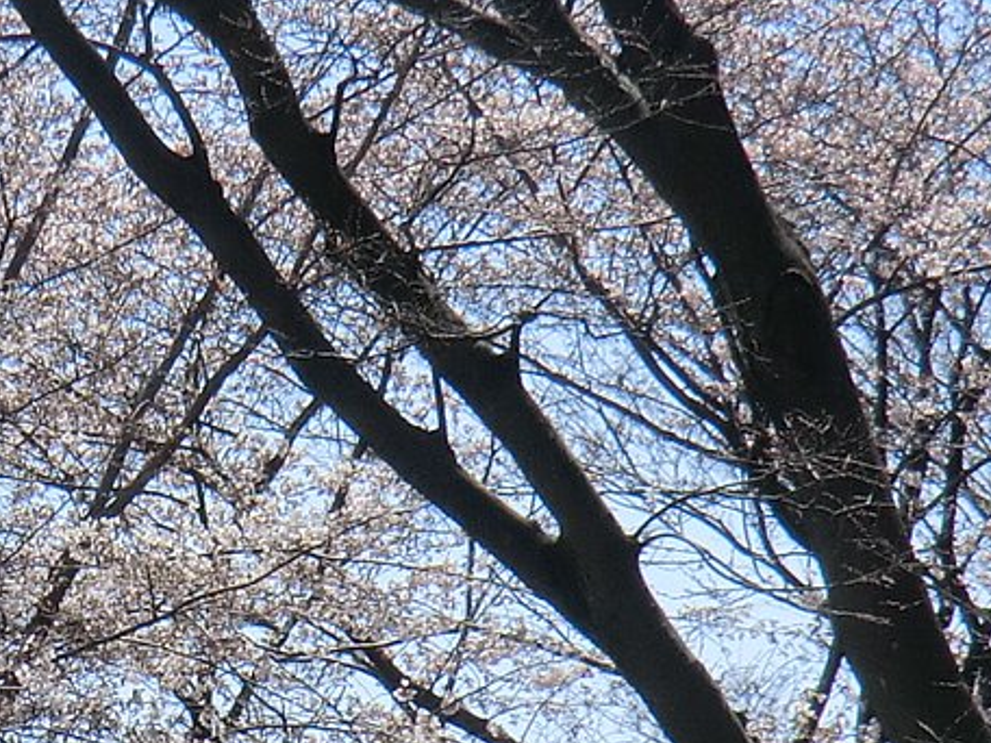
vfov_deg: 7.0
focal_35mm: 211
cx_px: 204
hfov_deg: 9.4
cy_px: 554
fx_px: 6041
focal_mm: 8.4
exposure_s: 1/640
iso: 64
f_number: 4
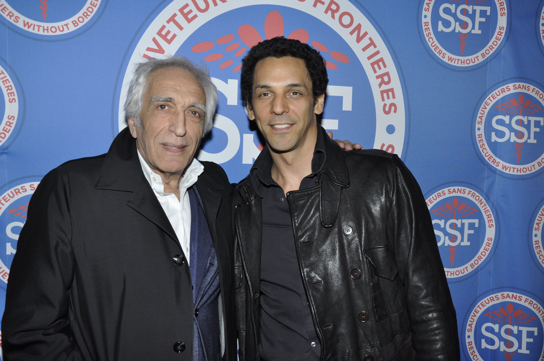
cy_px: 180
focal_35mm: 42
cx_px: 272
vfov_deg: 31.8
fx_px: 634
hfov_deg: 46.4
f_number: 7.1
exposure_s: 1/40
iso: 400
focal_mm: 28
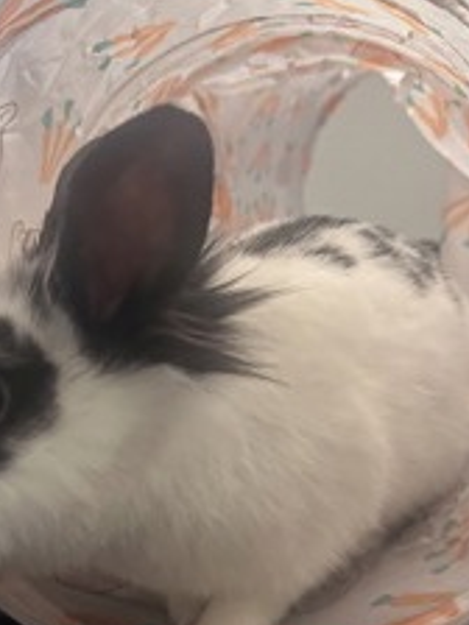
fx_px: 813
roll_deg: +1.7
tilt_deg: -17.4
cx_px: 161
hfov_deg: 32.0
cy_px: 444
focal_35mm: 45
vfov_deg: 41.2
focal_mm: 6.86
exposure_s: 1/60
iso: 640
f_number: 1.78
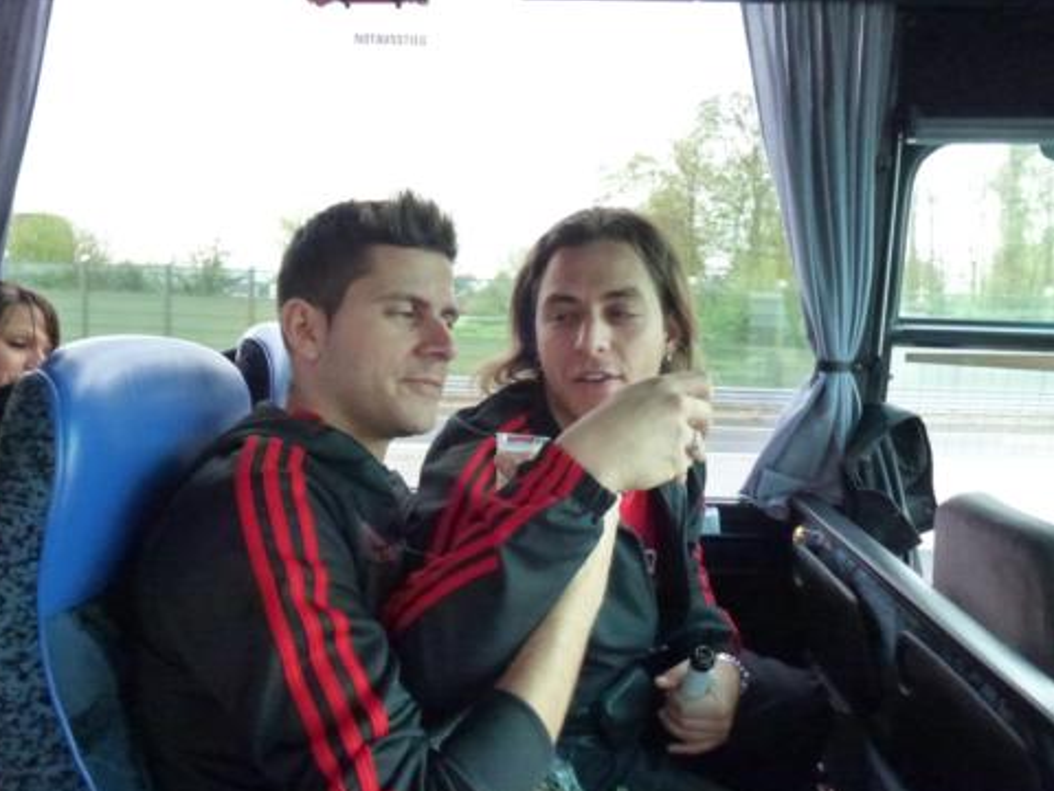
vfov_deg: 54.9
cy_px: 410
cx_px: 516
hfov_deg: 69.4
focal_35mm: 25
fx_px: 761
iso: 800
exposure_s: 1/125
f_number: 3.3
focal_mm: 4.3
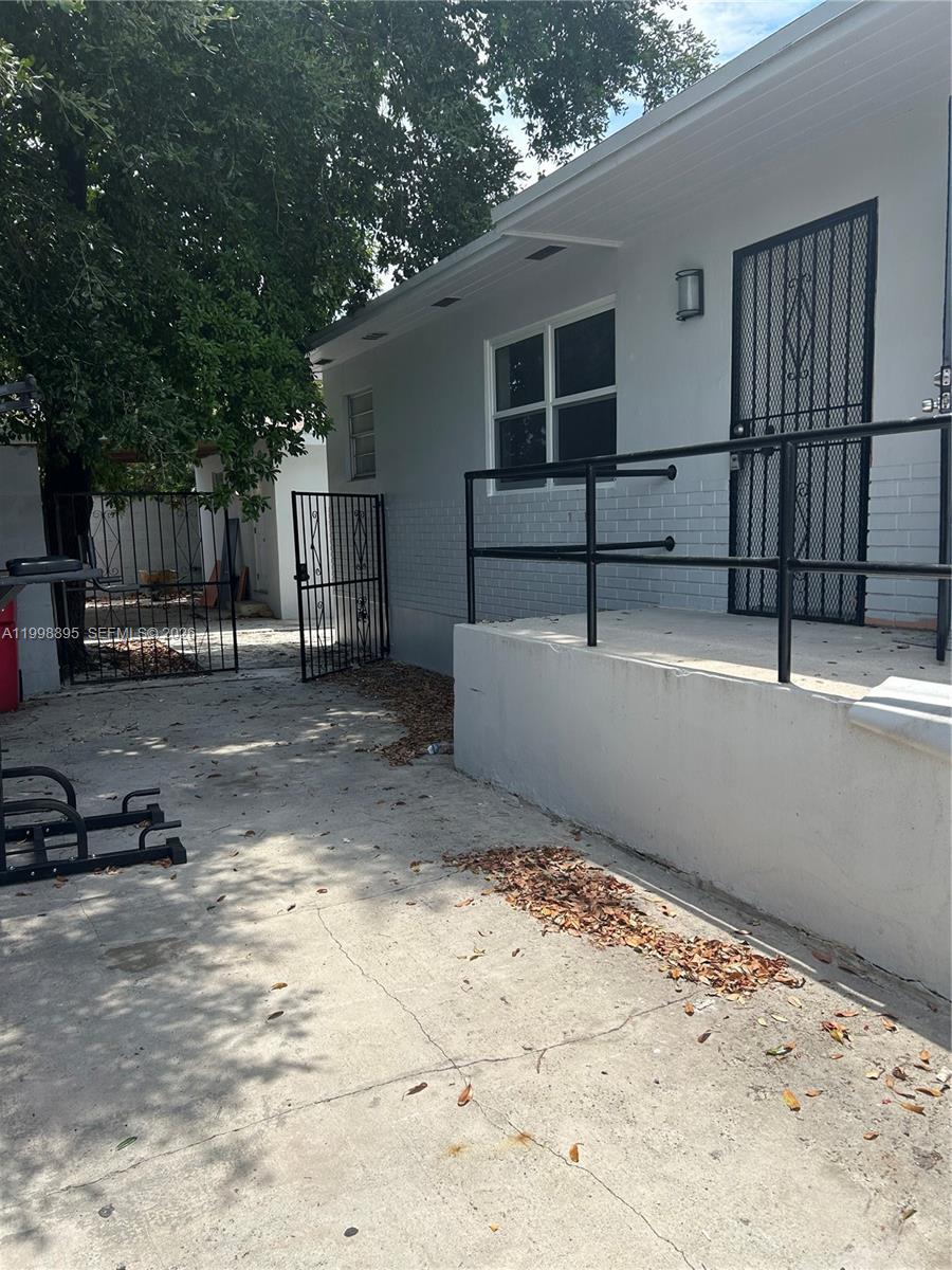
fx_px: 953
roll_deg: +0.8
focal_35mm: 26
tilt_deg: -7.6
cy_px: 635
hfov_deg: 53.1
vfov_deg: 67.3
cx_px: 476
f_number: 1.5
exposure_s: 1/2353
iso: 50
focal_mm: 5.7
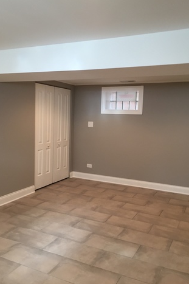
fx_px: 244
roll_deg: -2.0
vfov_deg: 60.3
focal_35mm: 31
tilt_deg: -5.6
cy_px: 140
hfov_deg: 42.3
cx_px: 98
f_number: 2.2
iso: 80
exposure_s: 1/30
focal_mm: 4.15
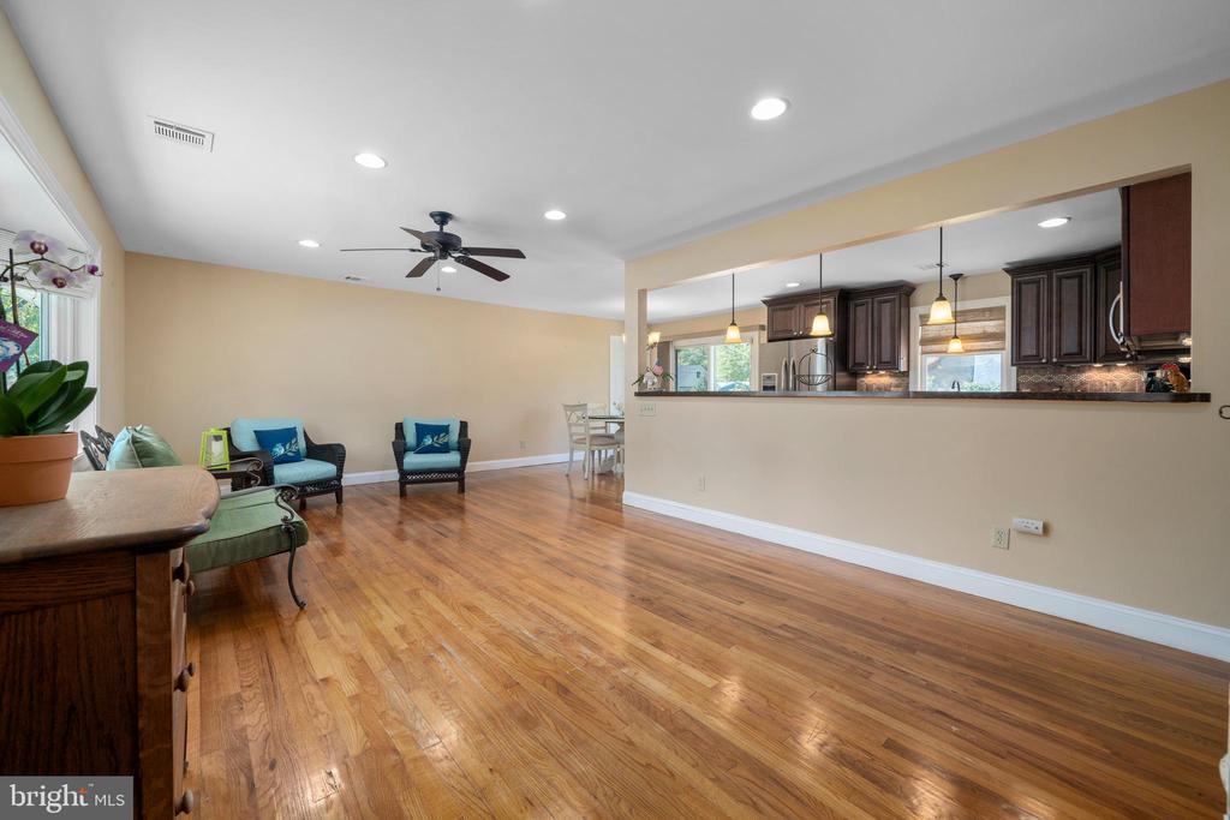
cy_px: 410
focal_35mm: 14
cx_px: 615
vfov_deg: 81.2
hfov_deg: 104.2
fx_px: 478
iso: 500
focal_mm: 14
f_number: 8
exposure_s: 1/13
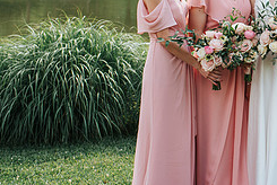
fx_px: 724
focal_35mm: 94
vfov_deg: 14.5
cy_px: 36
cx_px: 320
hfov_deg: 20.4
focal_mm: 35
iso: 140
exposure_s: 1/640
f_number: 3.2
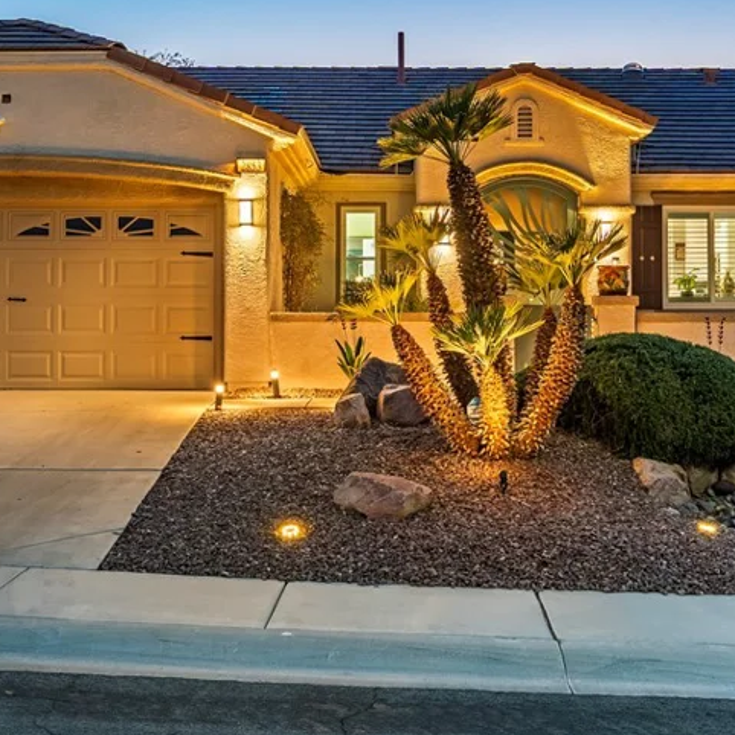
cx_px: 416
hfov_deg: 30.5
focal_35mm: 56
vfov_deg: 30.5
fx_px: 1345
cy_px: 284
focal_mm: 21
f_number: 5.6
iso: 400
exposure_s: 1/13
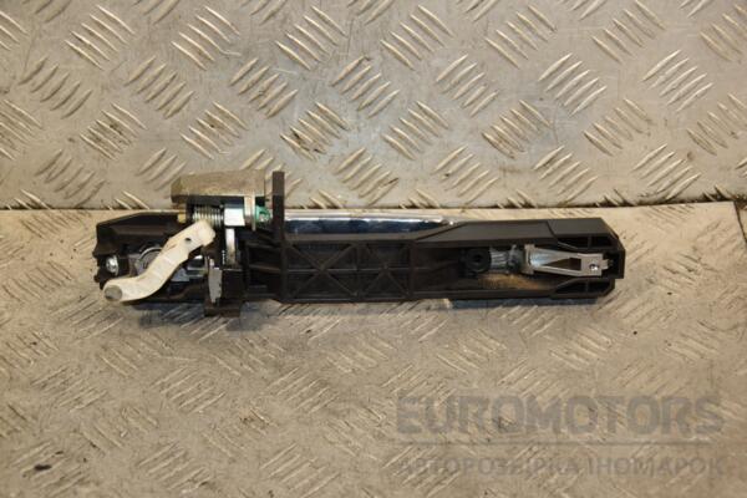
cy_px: 249
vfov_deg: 18.2
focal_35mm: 75
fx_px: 1556
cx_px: 374
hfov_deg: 27.0
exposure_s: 1/125
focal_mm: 50
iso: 800
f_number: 5
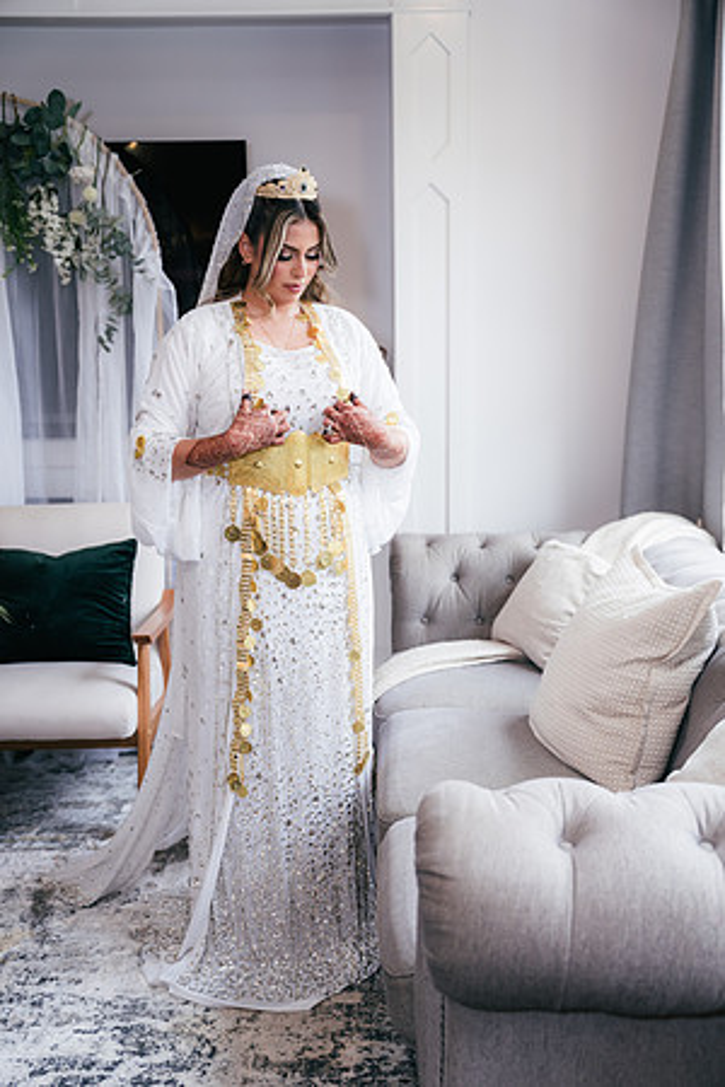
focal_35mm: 35
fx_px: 1057
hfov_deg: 37.9
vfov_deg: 54.4
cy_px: 544
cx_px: 362
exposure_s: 1/200
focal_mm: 35
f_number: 2.8
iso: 400
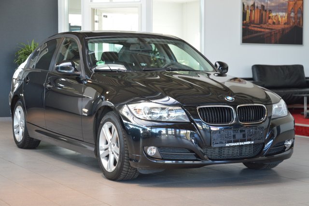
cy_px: 103
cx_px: 154
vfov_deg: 17.5
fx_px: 669
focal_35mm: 78
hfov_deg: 26.0
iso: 400
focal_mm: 52
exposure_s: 1/40
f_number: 5
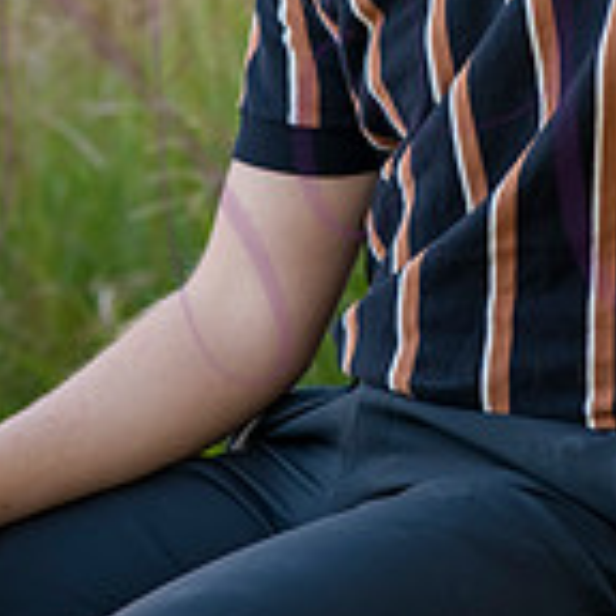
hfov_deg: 4.9
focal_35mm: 358
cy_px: -175
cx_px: 466
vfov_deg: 4.9
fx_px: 7208
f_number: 5.6
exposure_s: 1/320
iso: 800
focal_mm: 135
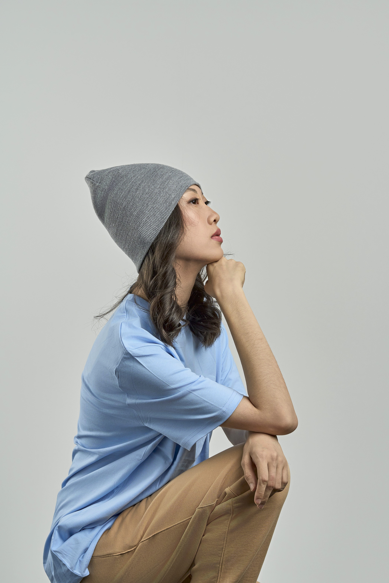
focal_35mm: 75
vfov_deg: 27.0
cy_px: 292
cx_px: 194
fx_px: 1216
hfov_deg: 18.2
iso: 320
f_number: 9
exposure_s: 1/160
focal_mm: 50
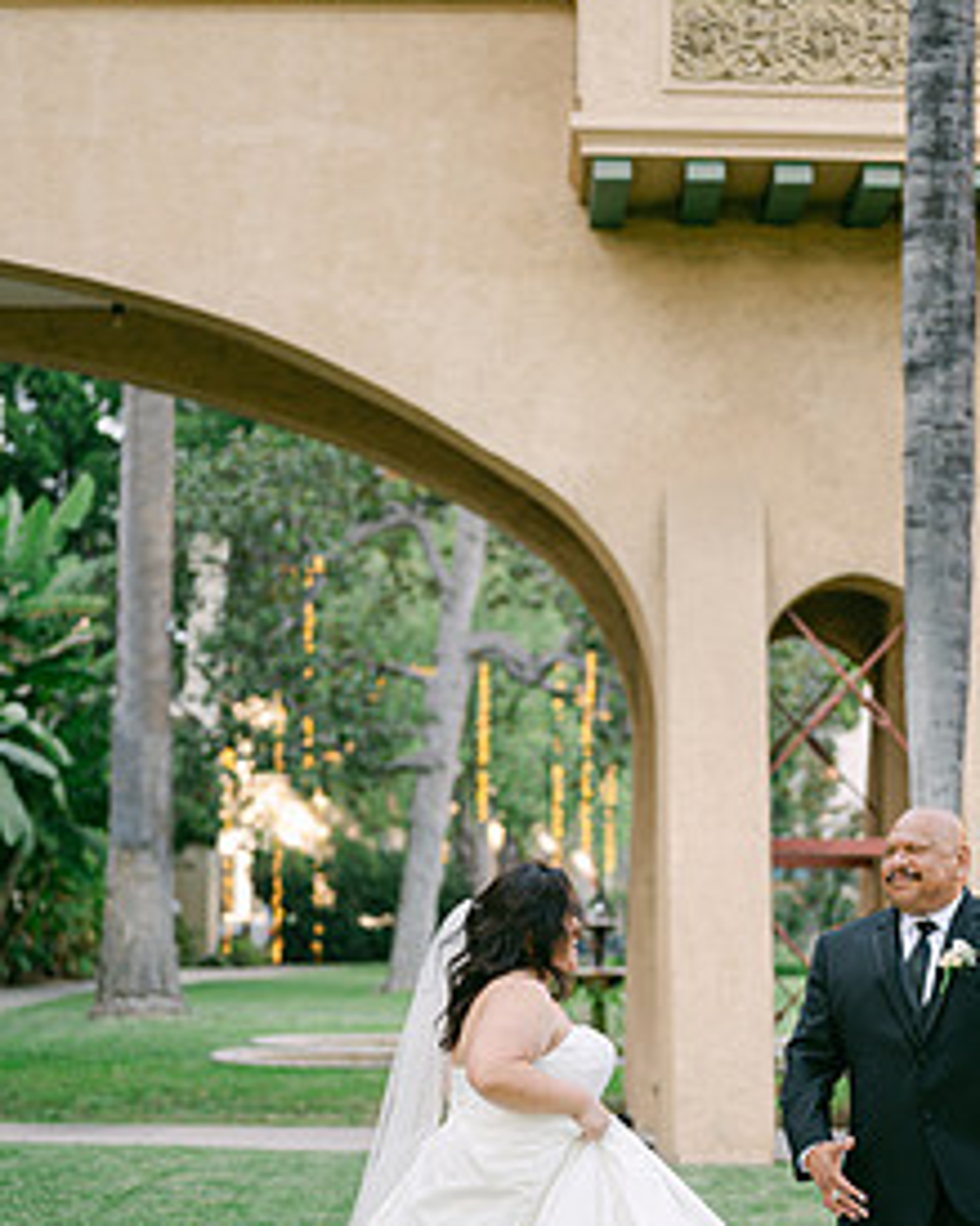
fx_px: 2793
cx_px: 584
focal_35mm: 77
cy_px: 868
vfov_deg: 24.6
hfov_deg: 19.9
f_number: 1.8
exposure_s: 1/1250
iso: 280
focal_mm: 50
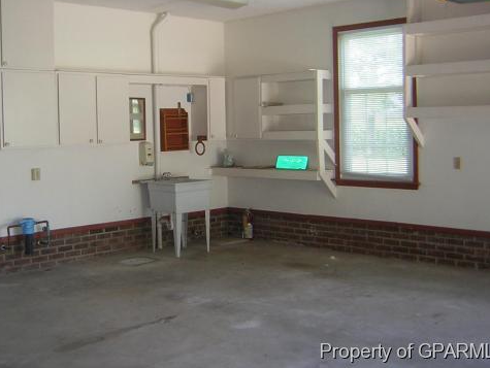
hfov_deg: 42.9
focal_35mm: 44
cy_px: 149
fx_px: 623
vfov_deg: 32.8
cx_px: 223
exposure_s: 1/30
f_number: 2.6
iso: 50
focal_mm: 4.7
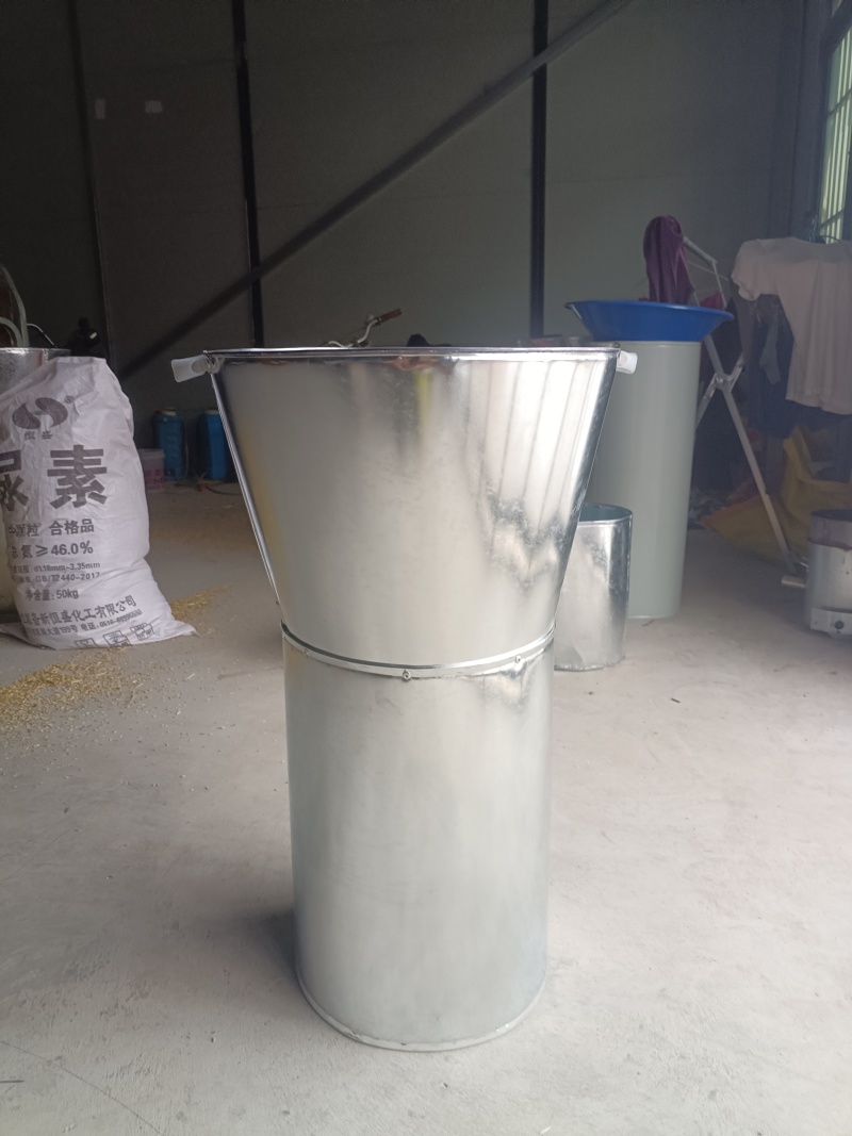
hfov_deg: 53.1
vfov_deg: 67.3
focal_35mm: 26
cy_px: 568
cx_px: 426
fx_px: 853
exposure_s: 1/100
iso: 895
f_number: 1.8
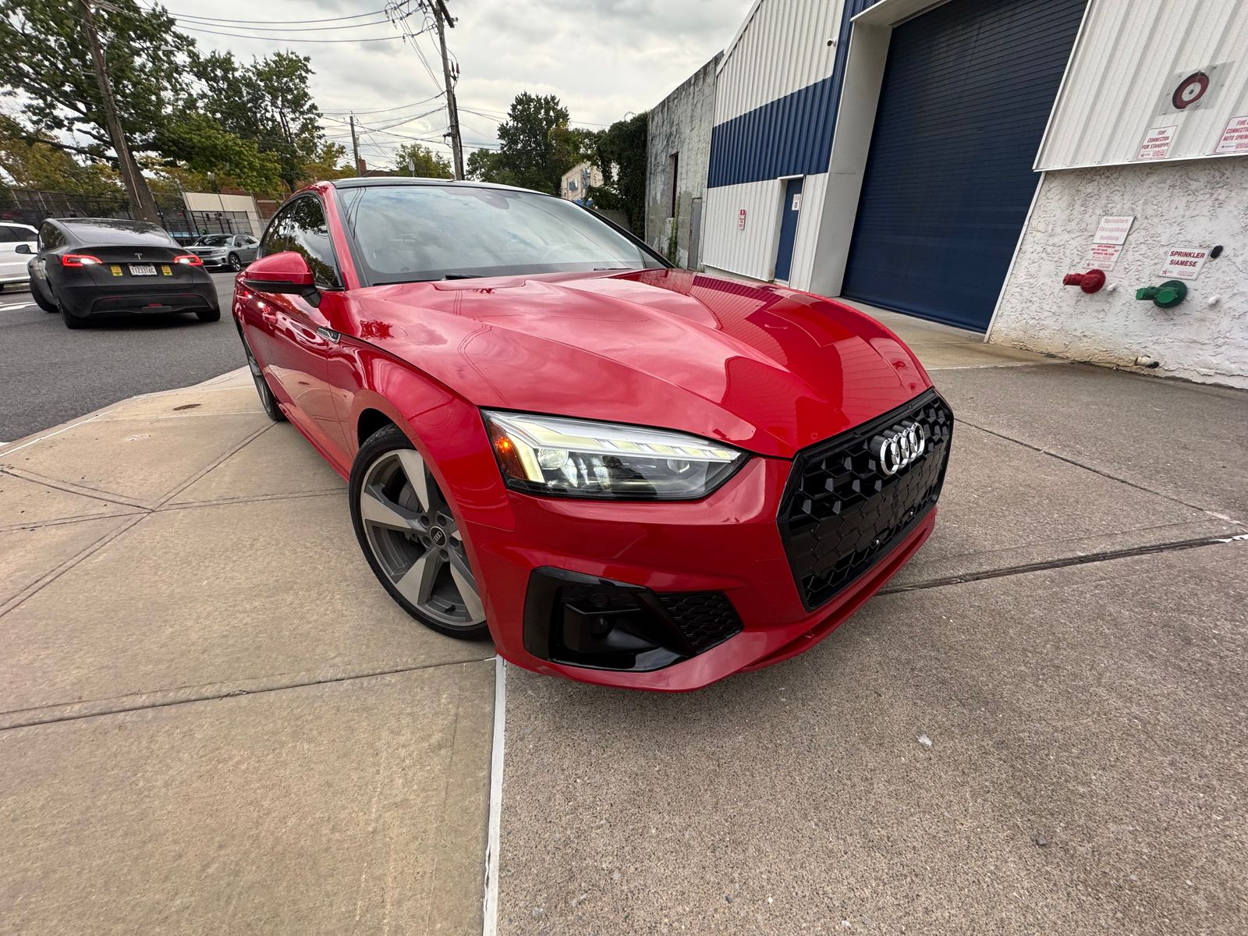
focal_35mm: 14
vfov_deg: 85.7
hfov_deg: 102.1
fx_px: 505
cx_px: 624
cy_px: 468
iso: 64
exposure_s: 1/108
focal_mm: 2.22
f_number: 2.2
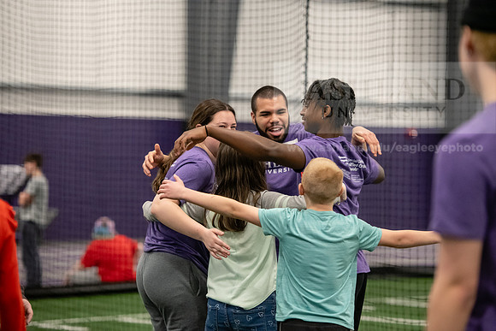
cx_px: 248
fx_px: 1929
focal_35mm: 140
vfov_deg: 9.8
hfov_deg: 14.7
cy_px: 166
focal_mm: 140
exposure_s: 1/320
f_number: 3.2
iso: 4000
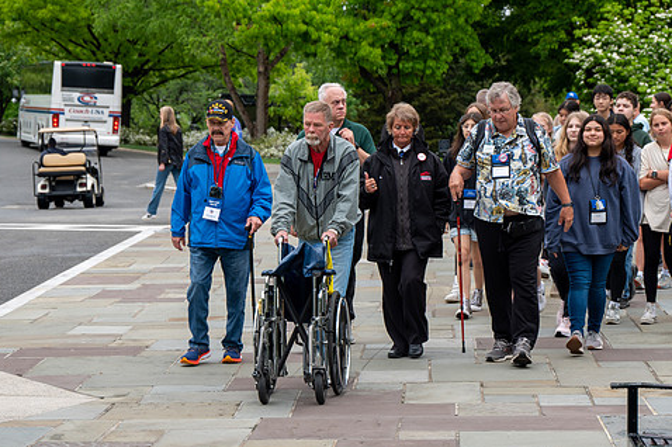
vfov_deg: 12.0
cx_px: 319
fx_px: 2126
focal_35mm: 114
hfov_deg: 18.0
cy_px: 211
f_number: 6.3
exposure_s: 1/100
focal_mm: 94
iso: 125
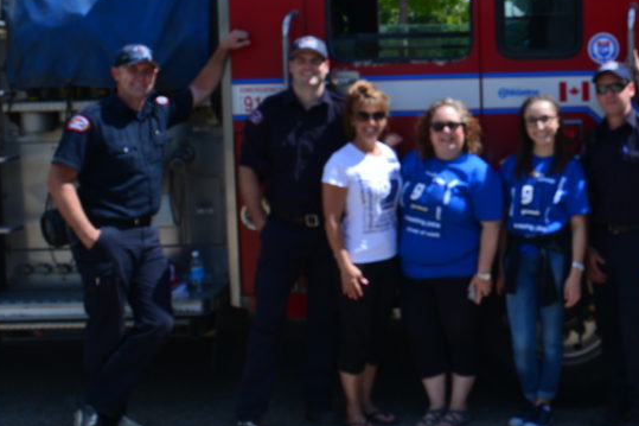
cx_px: 536
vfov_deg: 23.7
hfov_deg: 33.7
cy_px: 161
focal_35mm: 57
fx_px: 1011
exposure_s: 1/250
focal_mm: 20
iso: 100
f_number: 8
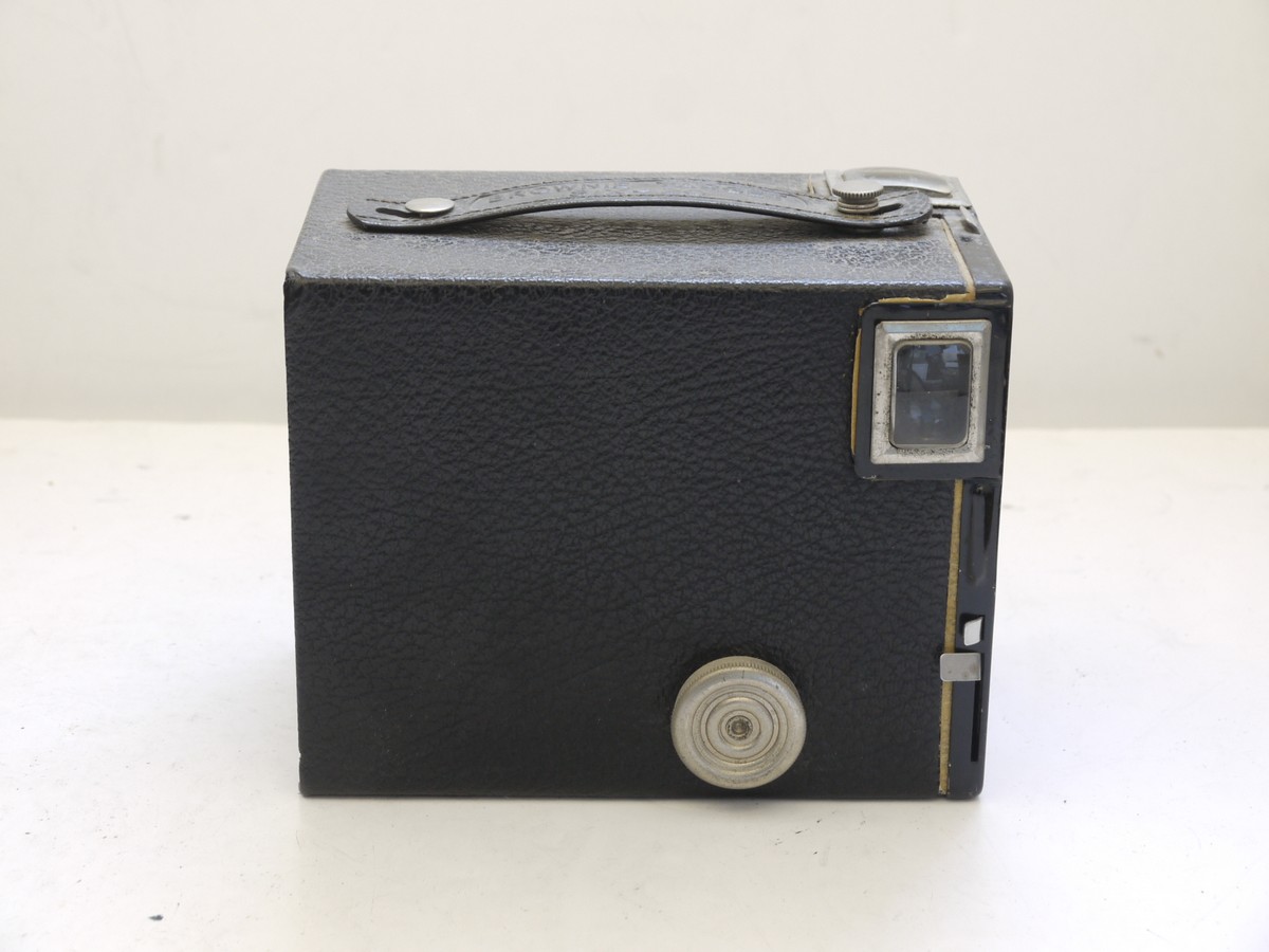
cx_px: 634
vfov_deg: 18.9
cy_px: 476
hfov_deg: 25.0
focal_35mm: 78
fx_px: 2859
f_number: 10
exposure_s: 1/6
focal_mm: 39
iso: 400
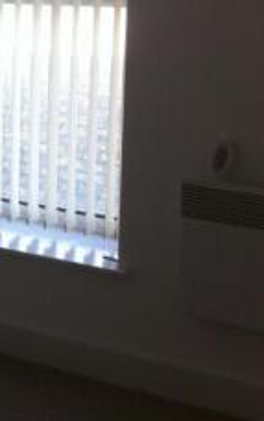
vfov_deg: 21.6
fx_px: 1091
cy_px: 104
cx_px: -189
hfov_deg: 12.7
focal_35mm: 95
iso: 100
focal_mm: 3.85
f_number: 2.8
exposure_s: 1/120
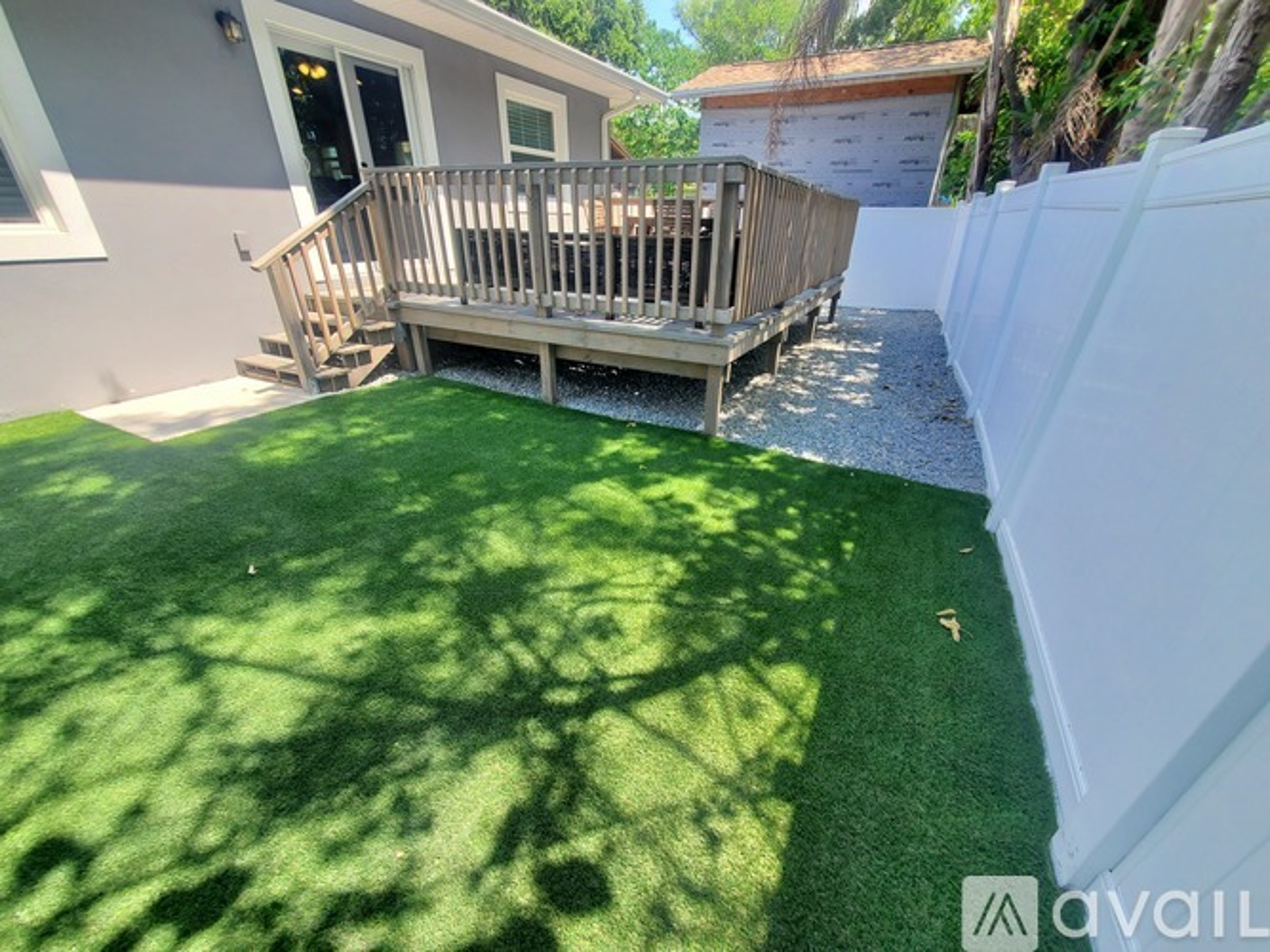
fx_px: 477
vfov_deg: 89.9
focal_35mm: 13
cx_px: 635
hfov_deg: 106.2
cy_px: 476
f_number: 2.2
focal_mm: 1.8
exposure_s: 1/213
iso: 50
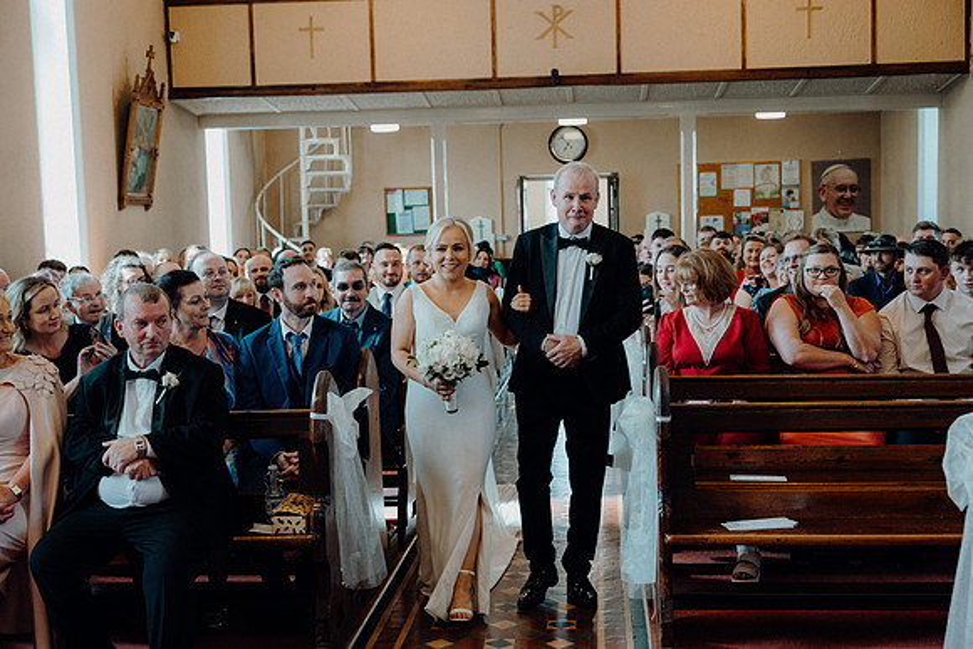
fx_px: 1217
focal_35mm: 45
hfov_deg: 43.6
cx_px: 486
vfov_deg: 29.9
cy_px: 324
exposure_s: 1/200
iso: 2000
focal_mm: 45
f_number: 3.5
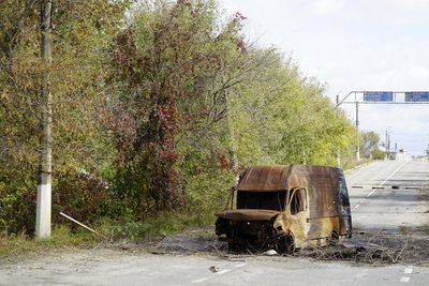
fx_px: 811
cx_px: 214
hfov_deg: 29.6
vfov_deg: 20.0
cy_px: 143
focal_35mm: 68
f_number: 9
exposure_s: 1/100
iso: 100
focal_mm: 68
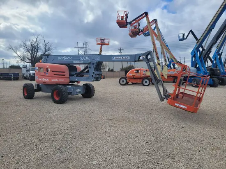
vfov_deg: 53.1
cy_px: 84
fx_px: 170
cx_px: 113
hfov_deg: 67.3
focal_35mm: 26
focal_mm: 5.4
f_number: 1.8
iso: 40
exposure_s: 1/2295
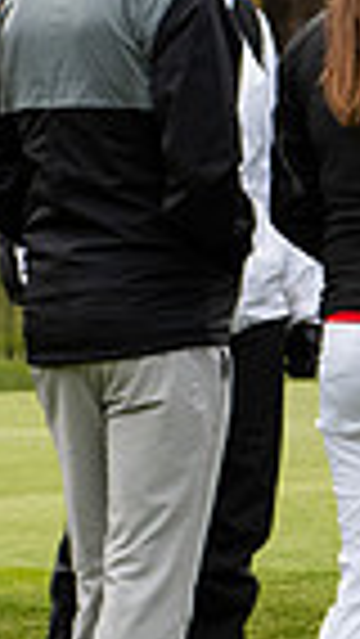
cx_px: 1210
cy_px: 25
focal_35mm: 1287
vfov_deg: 1.7
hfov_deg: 0.9
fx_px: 21815
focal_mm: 200
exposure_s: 1/1000
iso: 1600
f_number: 5.6
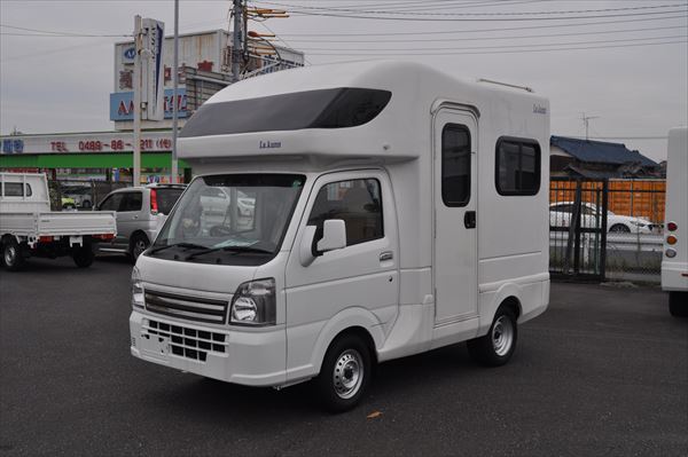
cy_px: 228
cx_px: 344
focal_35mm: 39
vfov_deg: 34.2
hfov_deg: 49.6
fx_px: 745
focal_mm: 26
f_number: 8
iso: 400
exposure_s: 1/800
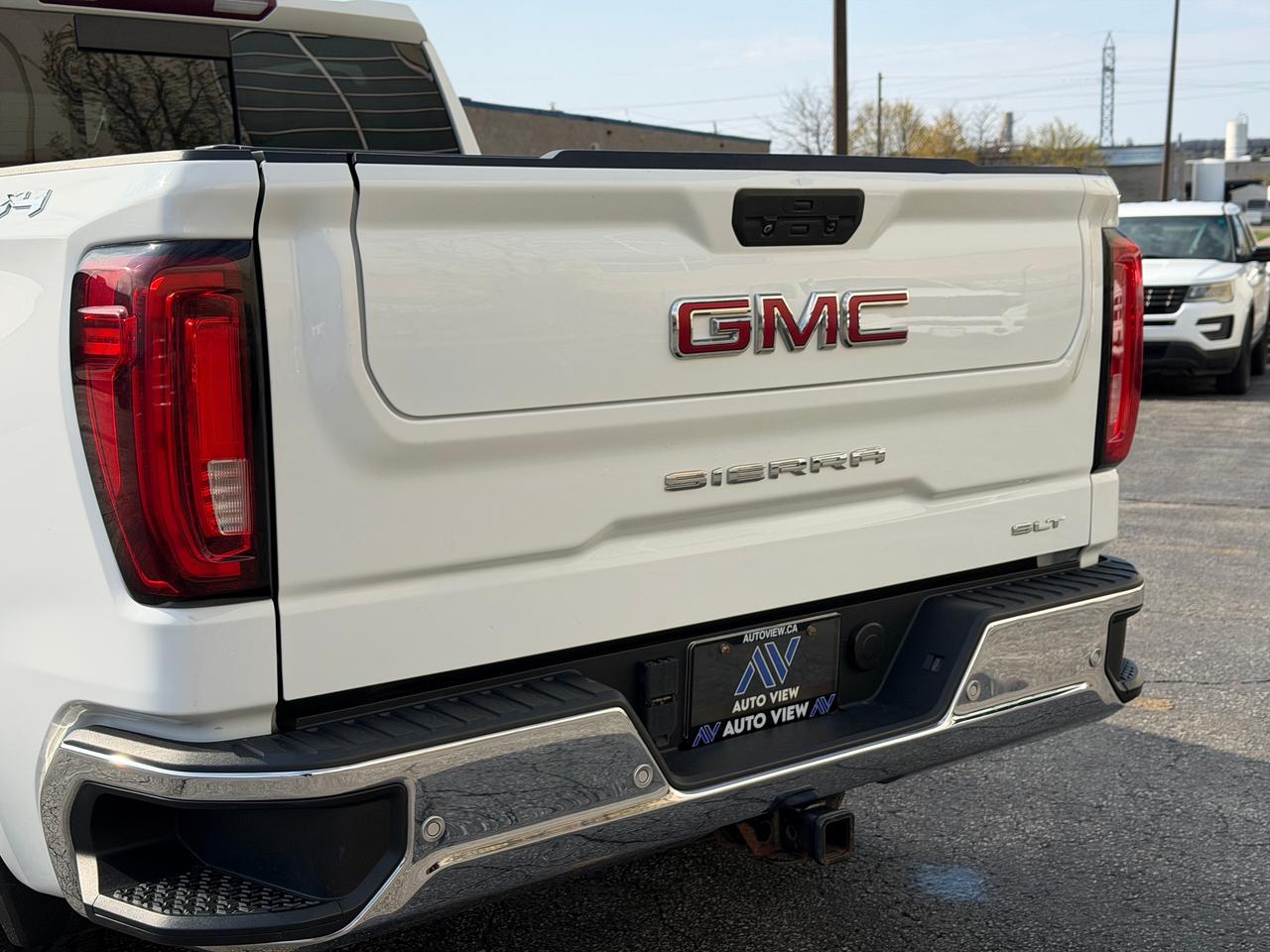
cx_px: 635
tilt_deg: -7.0
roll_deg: +1.5
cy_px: 476
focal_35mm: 48
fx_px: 1761
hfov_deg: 39.7
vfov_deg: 30.3
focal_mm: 6.76
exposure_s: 1/3891
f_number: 1.78
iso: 64
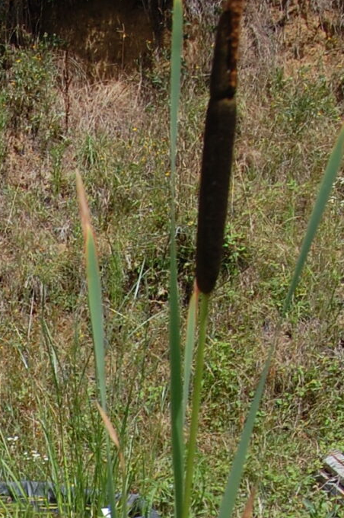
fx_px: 1623
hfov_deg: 11.3
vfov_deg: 15.7
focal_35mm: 113
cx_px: -250
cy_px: 903
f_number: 10
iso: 200
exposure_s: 1/400
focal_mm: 20
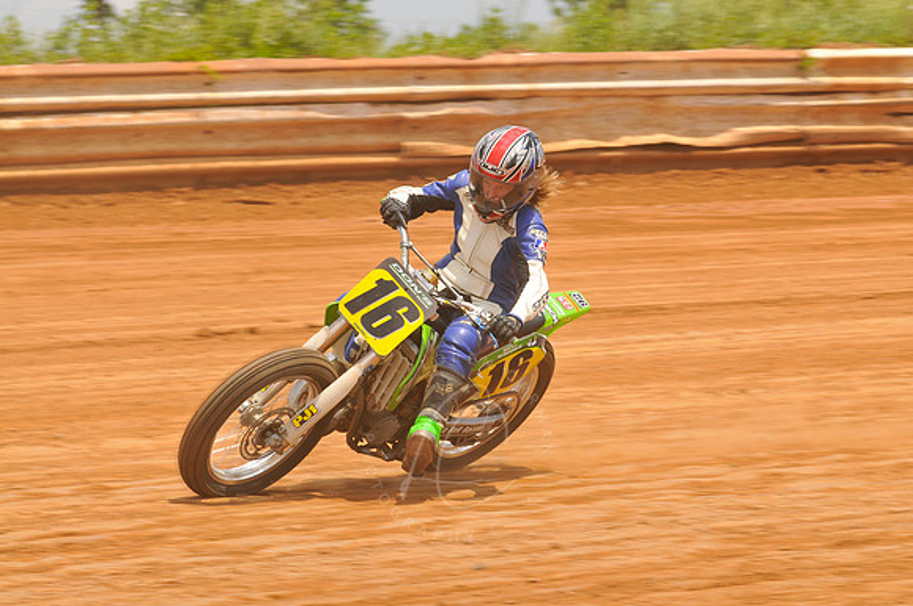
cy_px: 303
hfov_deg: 11.0
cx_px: 456
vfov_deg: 7.3
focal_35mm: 188
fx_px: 4749
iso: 200
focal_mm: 125
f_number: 9
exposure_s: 1/400
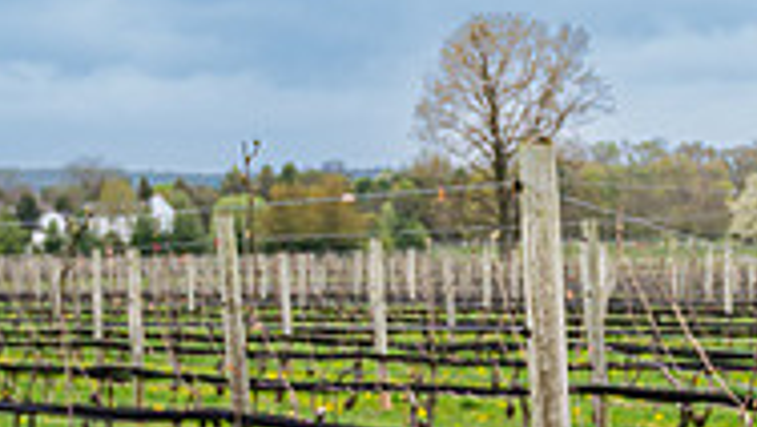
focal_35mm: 103
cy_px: 534
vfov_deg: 11.5
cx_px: 707
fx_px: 2069
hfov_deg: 20.3
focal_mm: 30
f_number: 4
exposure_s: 1/200
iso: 64
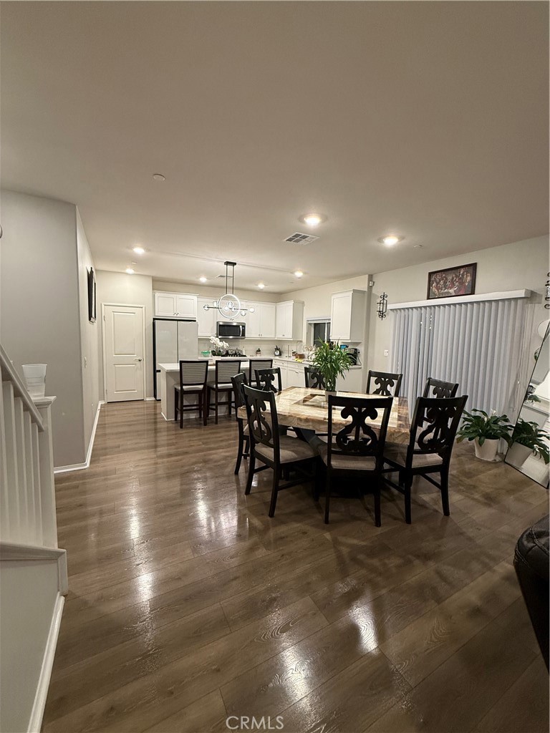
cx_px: 275
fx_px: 297
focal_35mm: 14
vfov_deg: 102.1
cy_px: 366
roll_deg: -2.0
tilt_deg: -5.2
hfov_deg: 85.7
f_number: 2.2
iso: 320
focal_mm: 2.22
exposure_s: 1/60
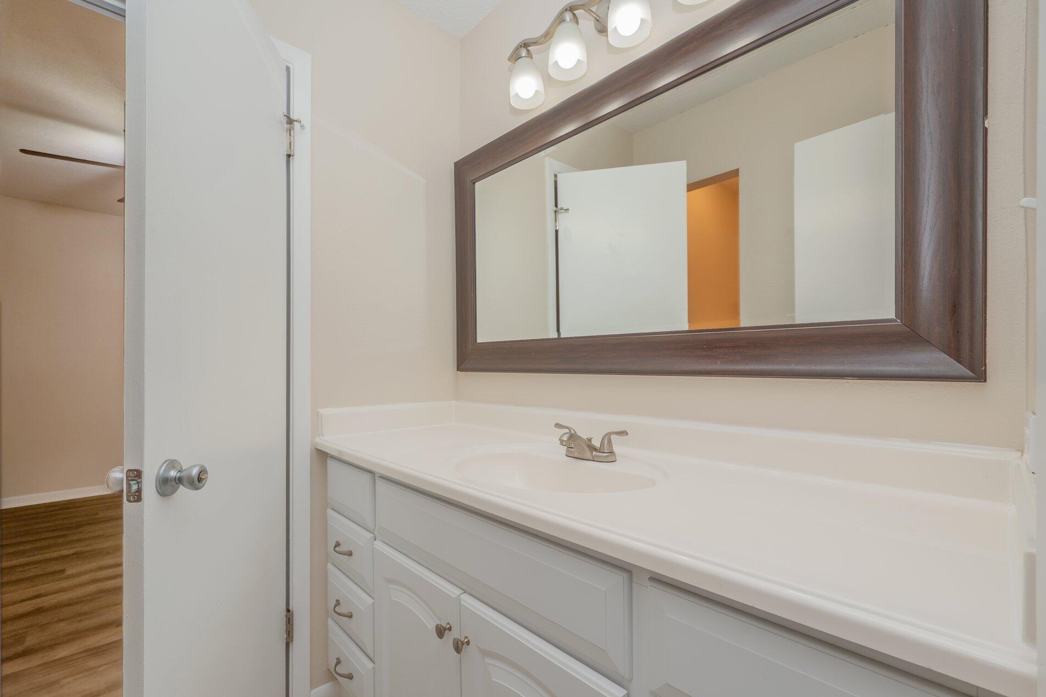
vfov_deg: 77.3
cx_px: 509
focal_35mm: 15
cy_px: 364
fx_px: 436
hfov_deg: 100.4
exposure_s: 1/50
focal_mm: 14
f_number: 9
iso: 100
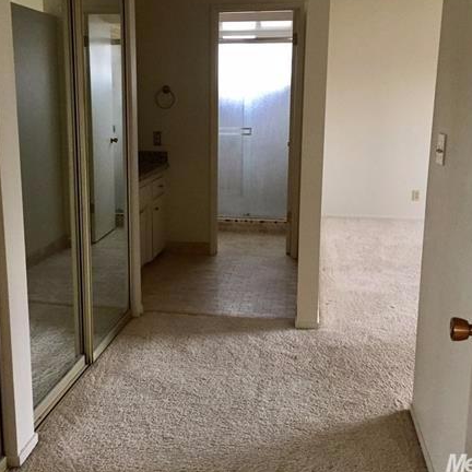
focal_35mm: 38
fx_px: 586
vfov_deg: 43.8
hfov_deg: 43.8
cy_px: 213
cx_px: 205
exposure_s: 1/30
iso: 160
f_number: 2.2
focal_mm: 4.15
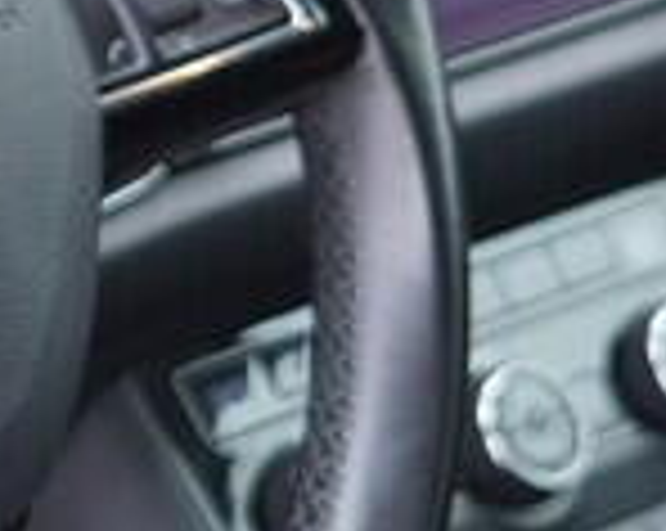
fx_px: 4606
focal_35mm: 234
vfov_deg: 6.6
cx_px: -400
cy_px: 241
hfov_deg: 8.1
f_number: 2.8
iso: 250
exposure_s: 1/40
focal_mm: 24
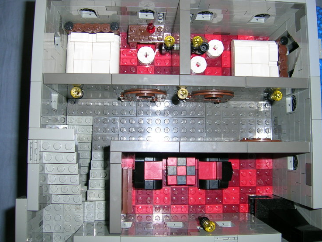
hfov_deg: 49.0
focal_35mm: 38
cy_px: 117
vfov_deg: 37.7
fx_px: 354
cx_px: 165
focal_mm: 5.4
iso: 50
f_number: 2.8
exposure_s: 1/60.1
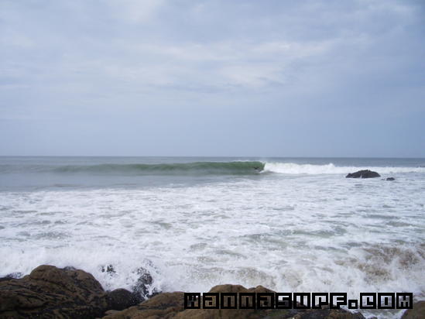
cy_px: 160
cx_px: 212
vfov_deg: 40.7
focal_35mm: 35
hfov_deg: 52.6
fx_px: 430
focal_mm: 5.8
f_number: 4.3
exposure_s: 1/1500
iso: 80
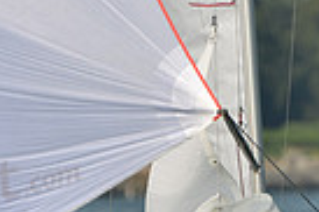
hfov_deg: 1.2
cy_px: 295
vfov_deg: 0.8
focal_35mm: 1695
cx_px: 203
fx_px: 15002
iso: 250
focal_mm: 400
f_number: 7.1
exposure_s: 1/1250
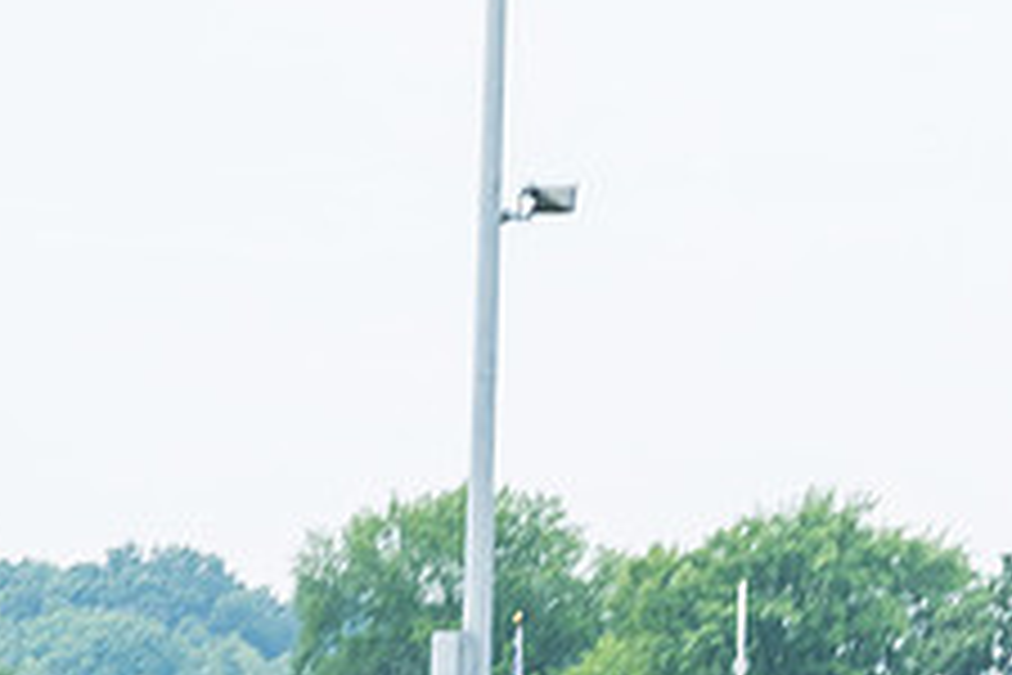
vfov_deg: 3.5
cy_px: 808
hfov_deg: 5.2
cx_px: 1052
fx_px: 11103
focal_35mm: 395
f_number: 10
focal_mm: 102.2
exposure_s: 1/80
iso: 400
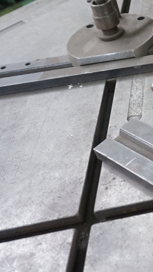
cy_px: 66
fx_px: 440
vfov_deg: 33.6
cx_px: 272
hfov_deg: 16.6
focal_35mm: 61
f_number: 3.5
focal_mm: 16
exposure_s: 1/160
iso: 2500
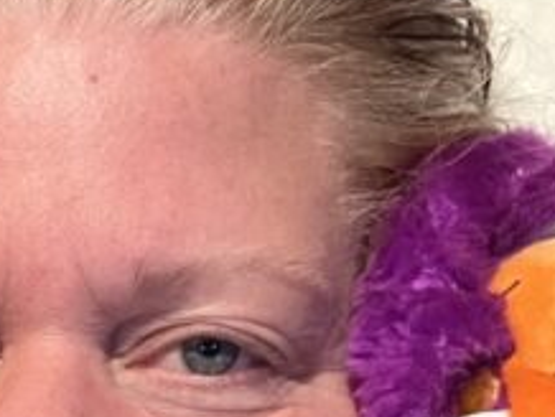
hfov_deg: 15.6
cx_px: -446
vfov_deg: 13.2
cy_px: 572
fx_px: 1733
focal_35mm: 108
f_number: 2.2
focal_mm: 2.71
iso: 320
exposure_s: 1/60
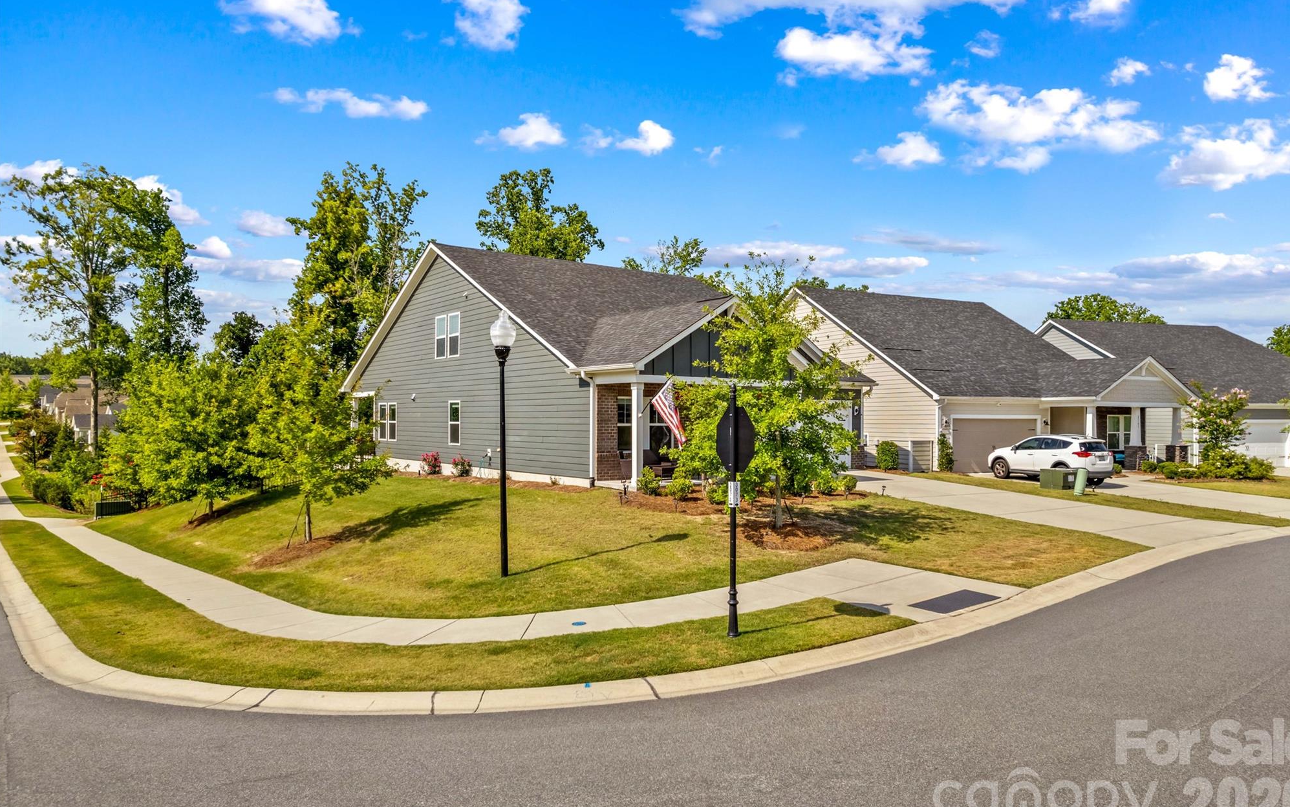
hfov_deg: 77.1
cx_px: 660
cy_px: 405
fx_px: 809
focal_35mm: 23
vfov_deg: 53.0
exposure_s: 1/1250
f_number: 2.8
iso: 110
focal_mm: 8.38
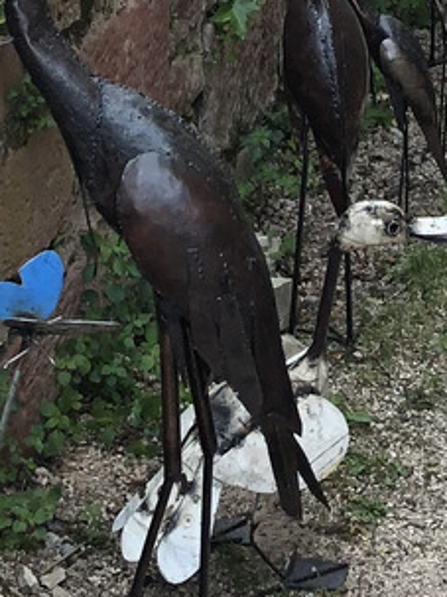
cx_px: 386
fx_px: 2550
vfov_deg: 11.4
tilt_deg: +6.9
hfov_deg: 10.0
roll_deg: +0.5
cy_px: -753
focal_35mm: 148
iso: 20
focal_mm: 4
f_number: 1.8
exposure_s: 1/304
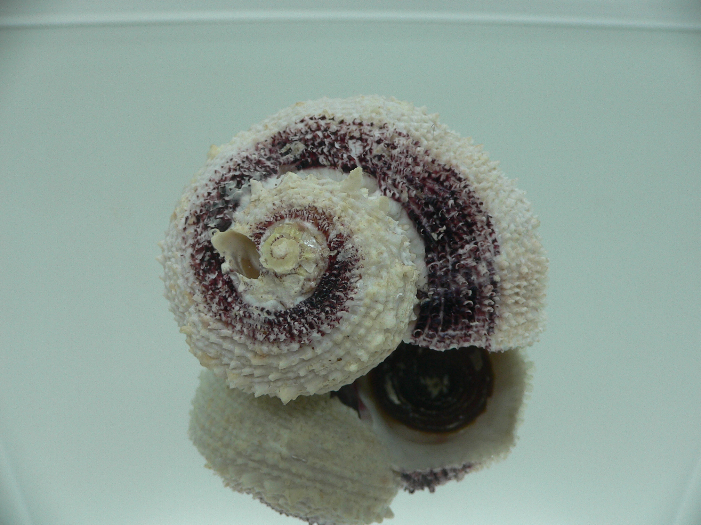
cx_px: 350
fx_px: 709
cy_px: 262
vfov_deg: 40.7
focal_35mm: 35
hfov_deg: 52.6
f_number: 2.8
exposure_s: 1/60
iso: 80
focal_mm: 4.6
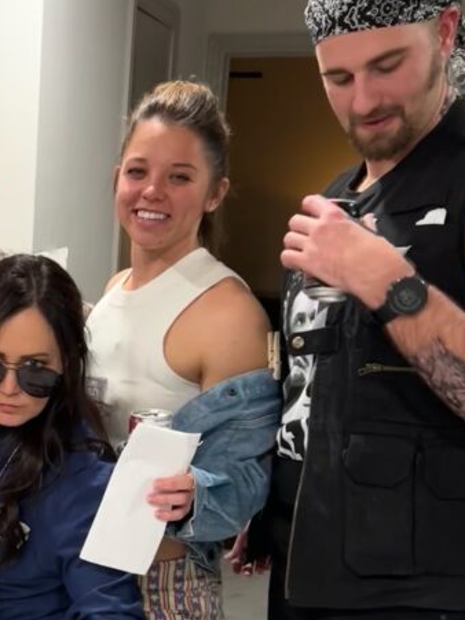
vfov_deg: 31.6
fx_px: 1057
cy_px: 520
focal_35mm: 59
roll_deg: -0.5
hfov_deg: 23.2
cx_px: -56
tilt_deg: -17.6
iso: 200
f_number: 1.5
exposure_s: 1/60
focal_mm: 5.7
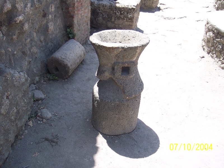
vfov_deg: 37.7
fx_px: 246
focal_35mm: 38
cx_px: 112
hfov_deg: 49.0
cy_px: 84
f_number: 2.8
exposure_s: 1/700
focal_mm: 8
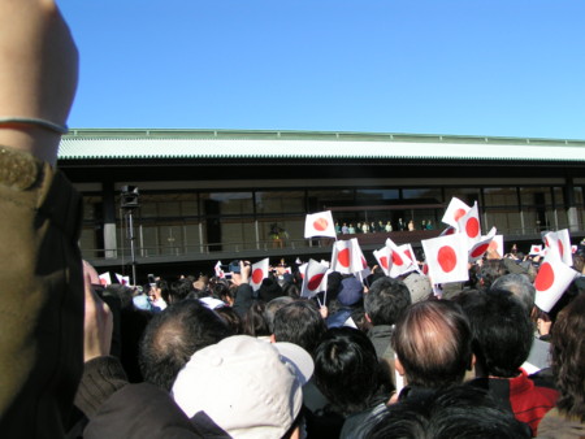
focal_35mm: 38
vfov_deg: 37.8
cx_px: 292
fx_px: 643
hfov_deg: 49.0
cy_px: 220
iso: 50
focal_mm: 5.8
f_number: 5.6
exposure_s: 1/400
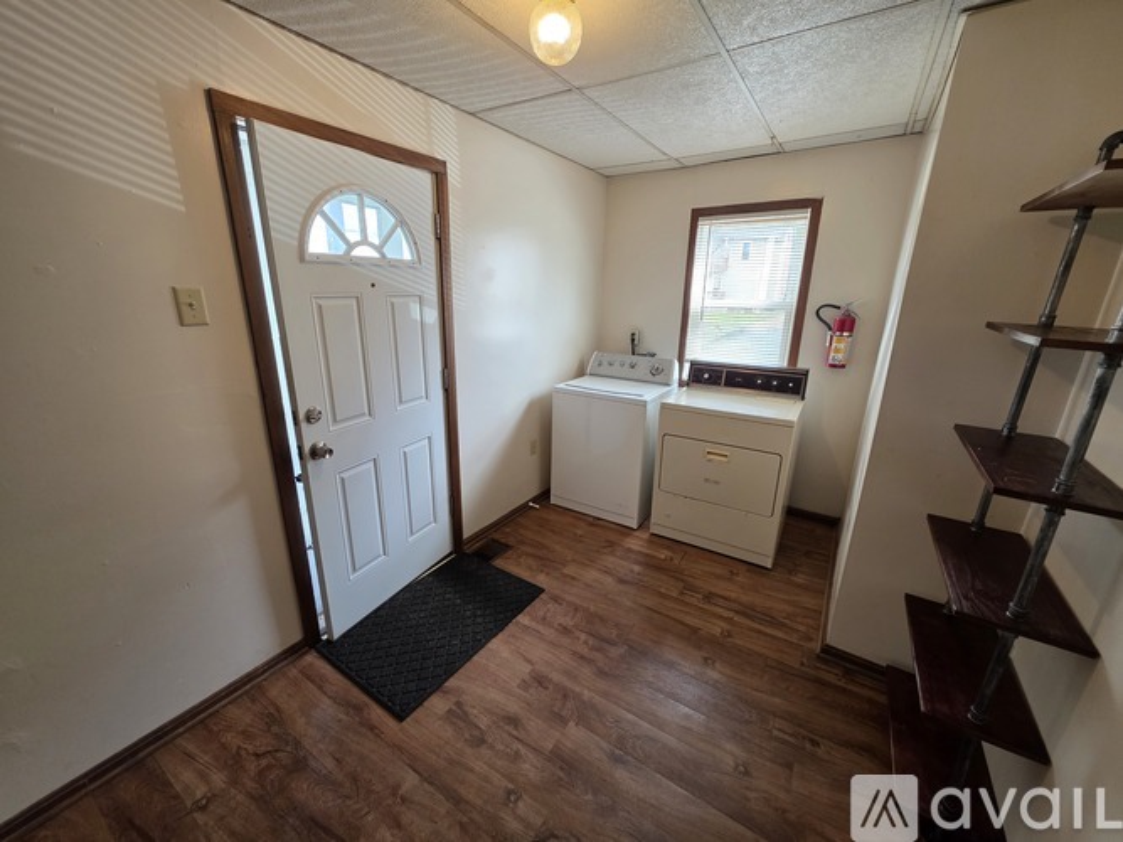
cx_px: 562
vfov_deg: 89.9
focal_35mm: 13
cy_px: 421
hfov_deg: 106.2
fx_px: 422
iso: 160
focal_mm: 2.2
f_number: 1.9
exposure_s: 1/120
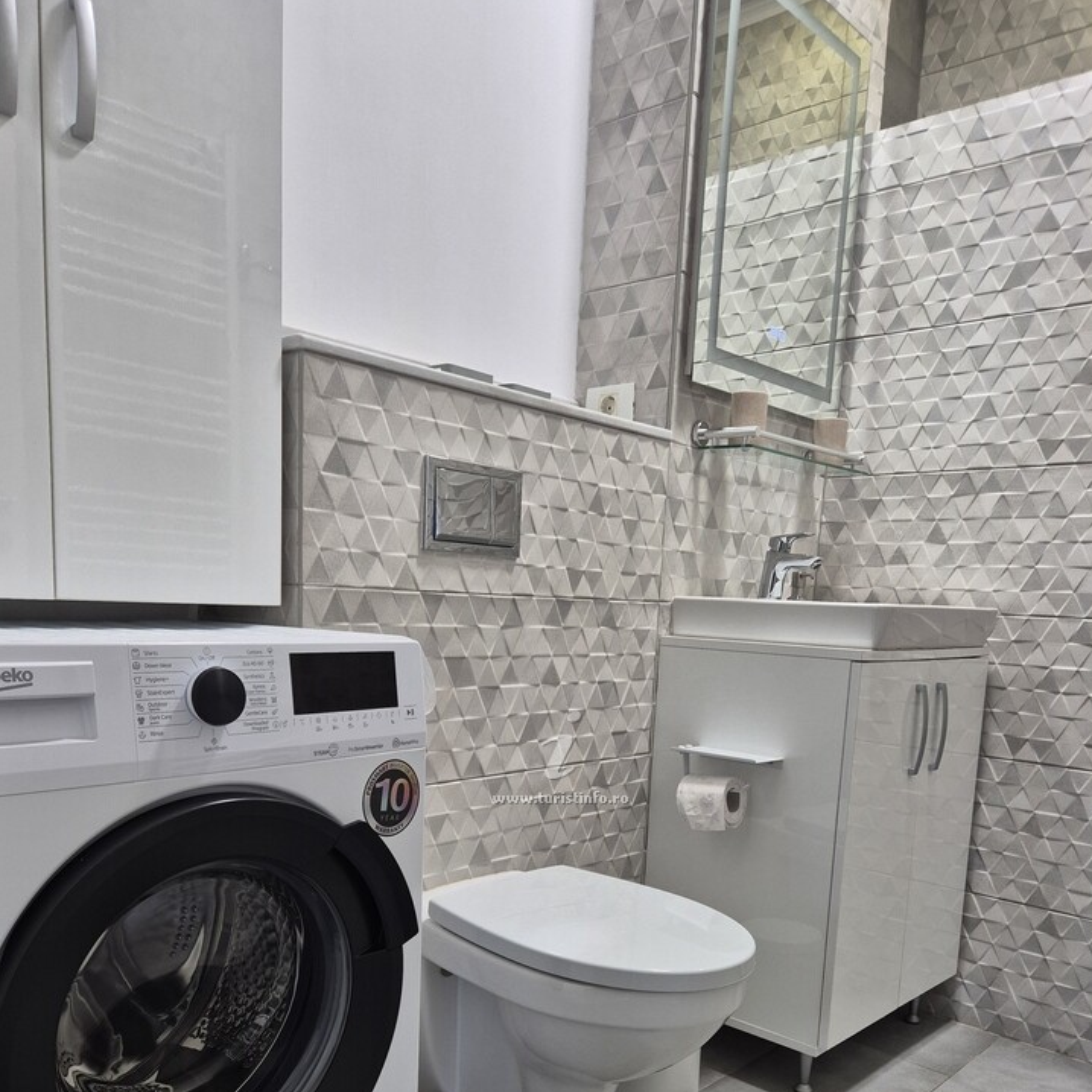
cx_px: 554
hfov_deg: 55.6
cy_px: 748
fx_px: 1035
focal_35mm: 29
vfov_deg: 54.2
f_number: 1.8
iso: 160
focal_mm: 5.4
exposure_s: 1/100
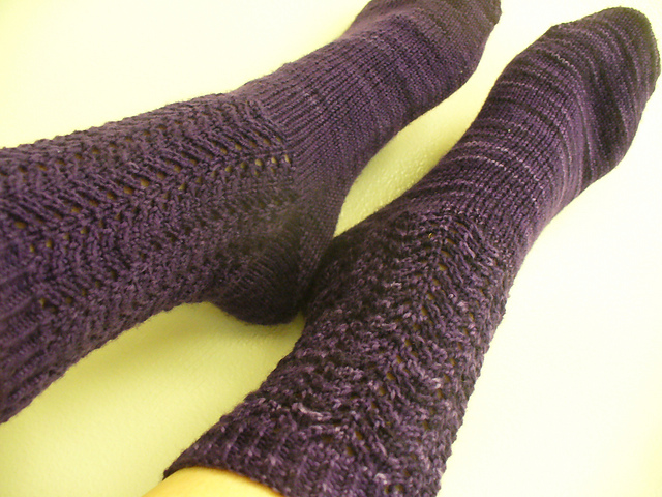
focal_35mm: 37
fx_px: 708
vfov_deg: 38.7
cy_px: 248
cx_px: 331
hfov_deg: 50.1
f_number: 2.8
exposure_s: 1/13
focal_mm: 6.1
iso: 200
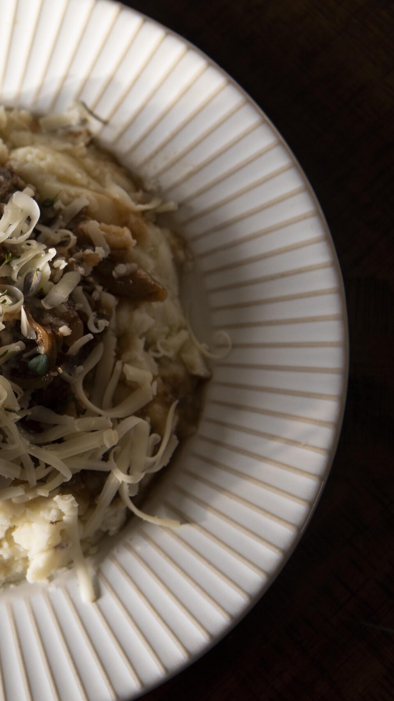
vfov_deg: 25.9
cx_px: -70
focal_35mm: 82
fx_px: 1523
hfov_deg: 14.3
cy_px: 352
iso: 640
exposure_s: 1/80
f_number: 4
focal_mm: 52
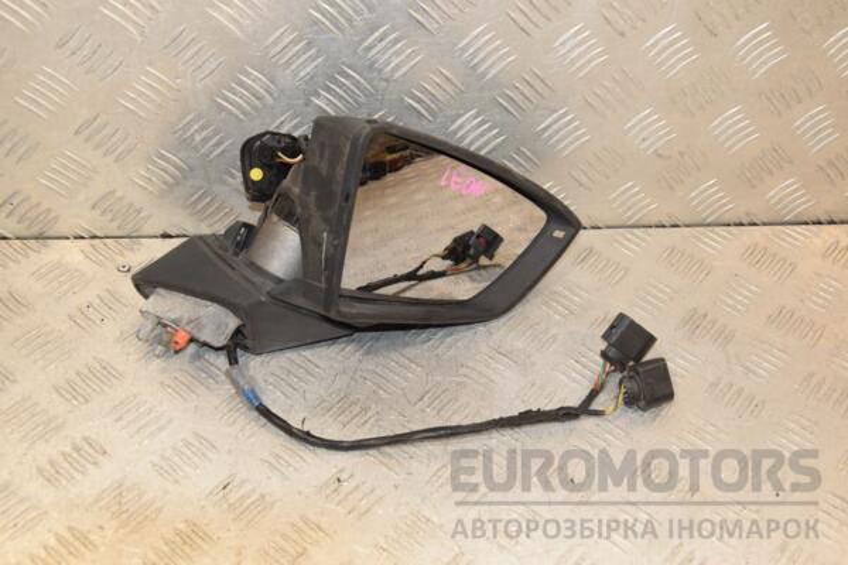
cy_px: 282
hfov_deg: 43.6
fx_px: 1060
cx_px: 424
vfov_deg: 29.9
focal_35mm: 45
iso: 1600
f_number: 7.1
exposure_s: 1/200
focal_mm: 30
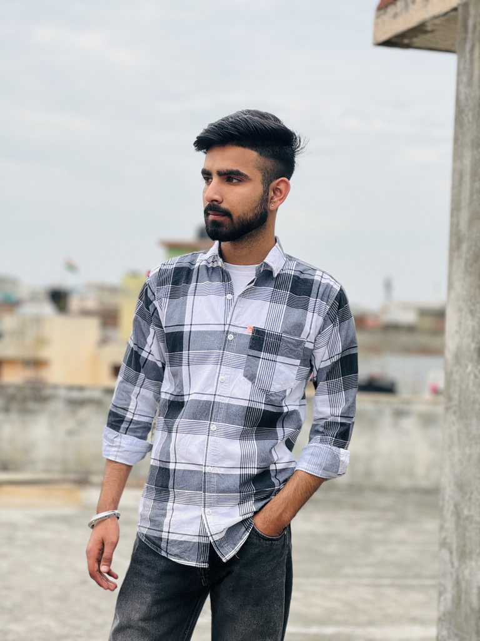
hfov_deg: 19.1
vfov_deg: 25.3
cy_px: 320
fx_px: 1424
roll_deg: -2.1
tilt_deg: +1.5
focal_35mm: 77
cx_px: 240
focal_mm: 9
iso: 25
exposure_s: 1/544
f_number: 2.8
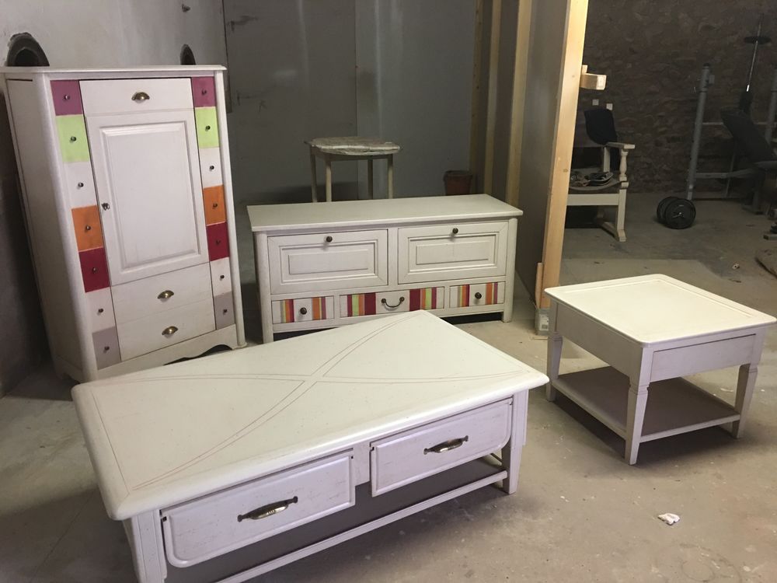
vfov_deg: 48.2
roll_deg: -0.1
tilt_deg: -17.7
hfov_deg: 61.7
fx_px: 651
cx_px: 388
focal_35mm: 29
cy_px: 292
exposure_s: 1/10
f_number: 2.2
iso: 80
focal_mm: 4.15
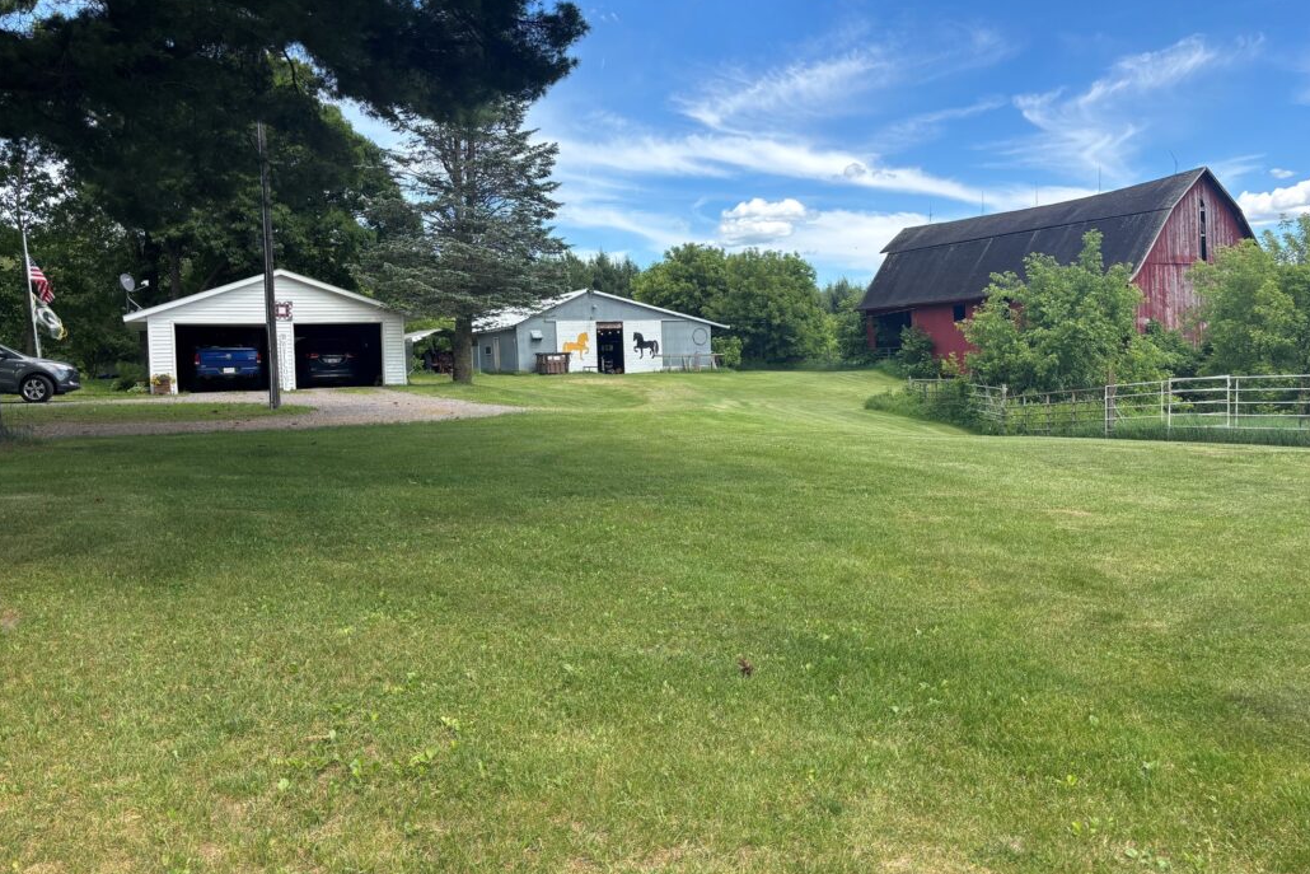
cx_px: 671
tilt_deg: -3.6
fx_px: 1019
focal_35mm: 28
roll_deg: +1.2
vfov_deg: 46.4
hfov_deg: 65.5
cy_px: 394
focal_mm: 5.96
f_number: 1.6
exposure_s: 1/1751
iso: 50
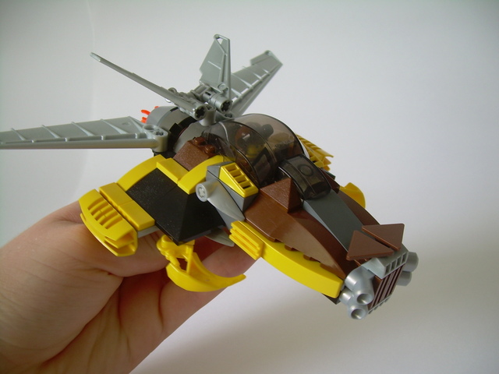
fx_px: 548
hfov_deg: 49.0
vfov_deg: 37.7
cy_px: 187
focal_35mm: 38
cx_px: 250
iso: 50
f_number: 2.8
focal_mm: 6.3
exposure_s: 1/25.2
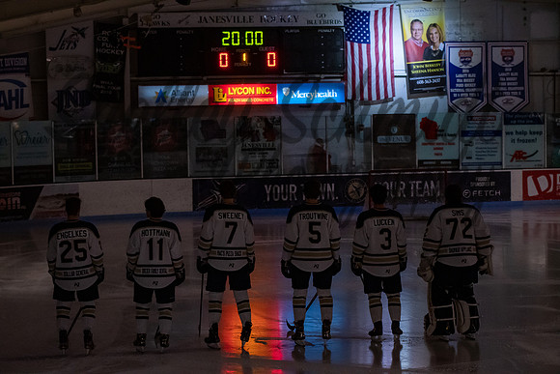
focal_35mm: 105
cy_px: 187
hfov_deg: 19.5
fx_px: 1634
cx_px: 280
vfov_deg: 13.0
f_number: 2.8
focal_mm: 70
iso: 2500
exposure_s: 1/125
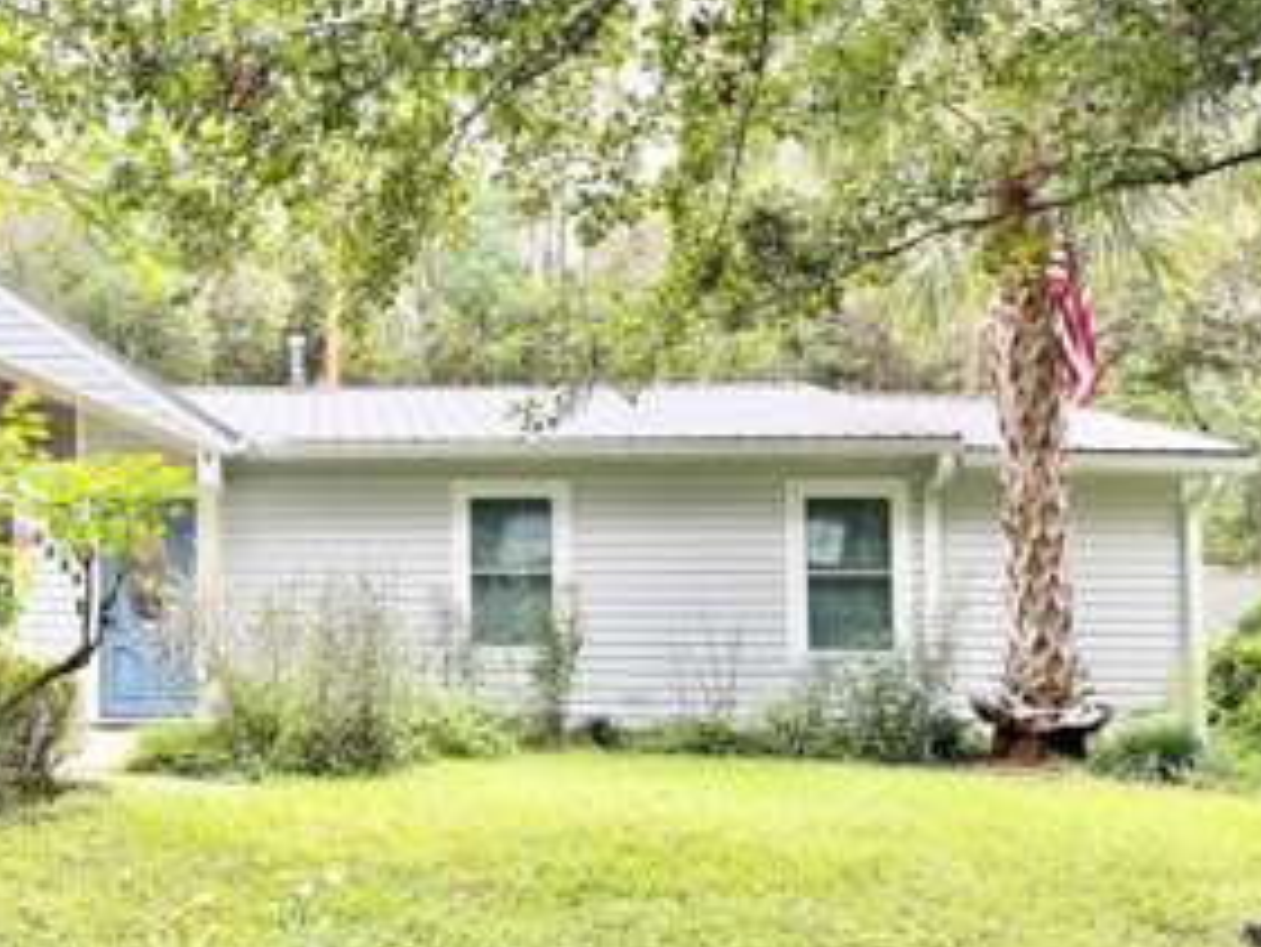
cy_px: 485
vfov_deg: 35.2
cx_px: 233
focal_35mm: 41
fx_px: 1494
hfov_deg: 43.4
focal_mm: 6.76
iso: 80
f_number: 1.78
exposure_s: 1/199
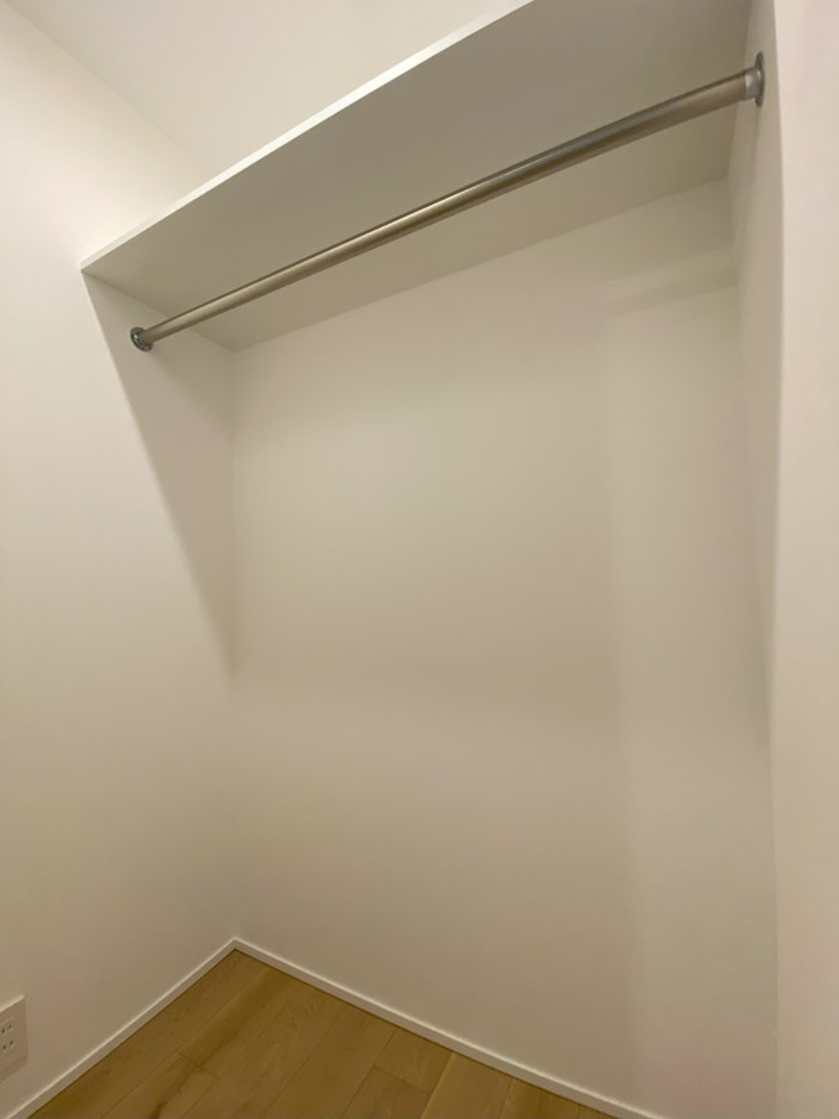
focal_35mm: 13
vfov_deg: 106.2
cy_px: 560
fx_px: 420
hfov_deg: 89.9
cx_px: 420
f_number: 2.4
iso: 200
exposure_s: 1/100
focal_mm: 1.54
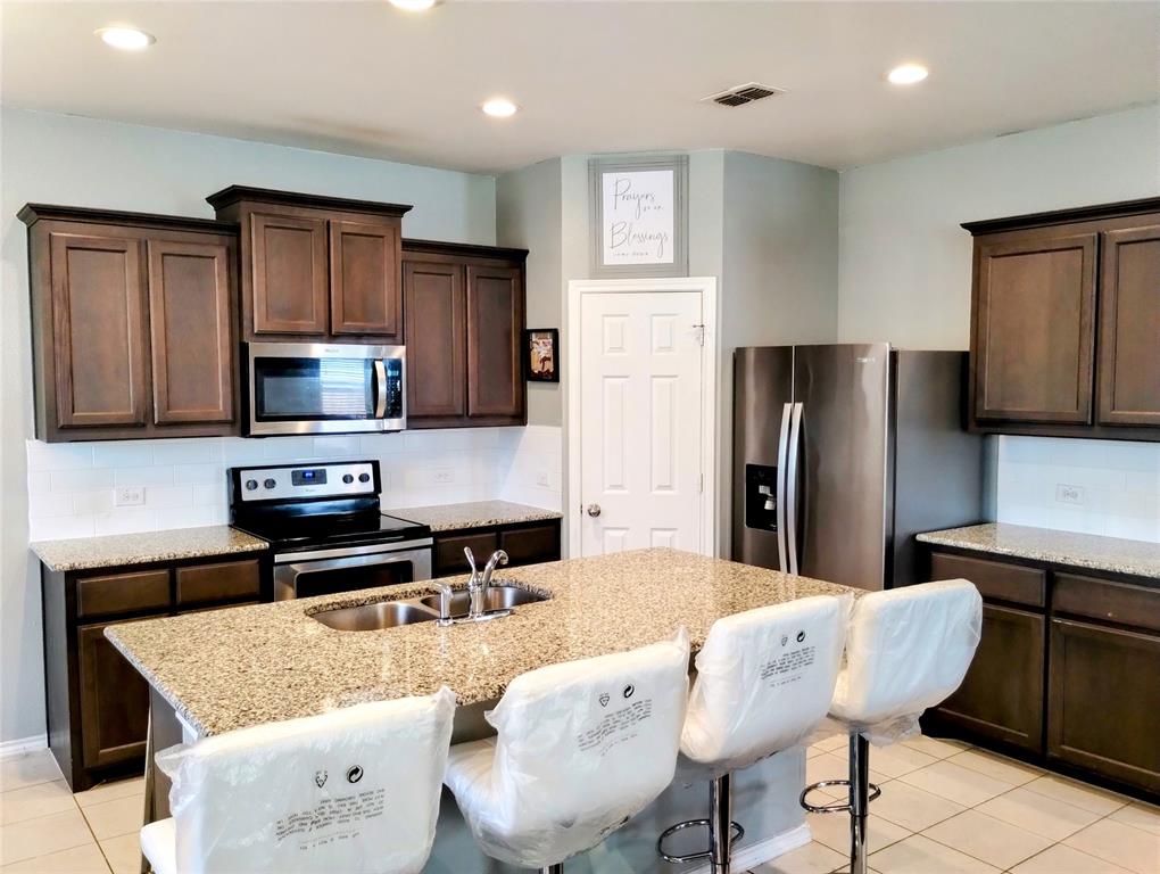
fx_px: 940
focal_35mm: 28
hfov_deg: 63.4
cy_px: 437
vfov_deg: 49.9
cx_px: 580
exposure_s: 1/30
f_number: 1.8
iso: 456
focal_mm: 4.27
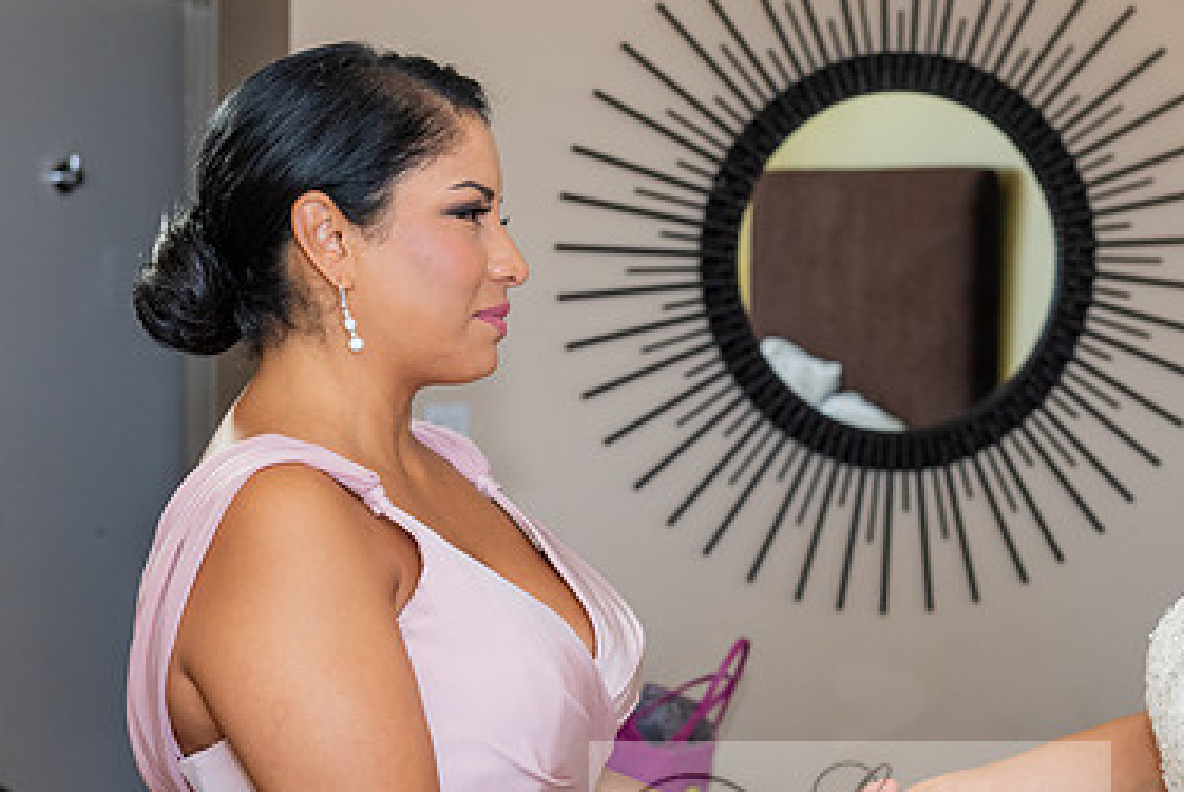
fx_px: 3127
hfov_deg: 21.4
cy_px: 481
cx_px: 762
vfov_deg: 14.4
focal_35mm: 95
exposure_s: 1/125
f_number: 5.6
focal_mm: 56
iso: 640
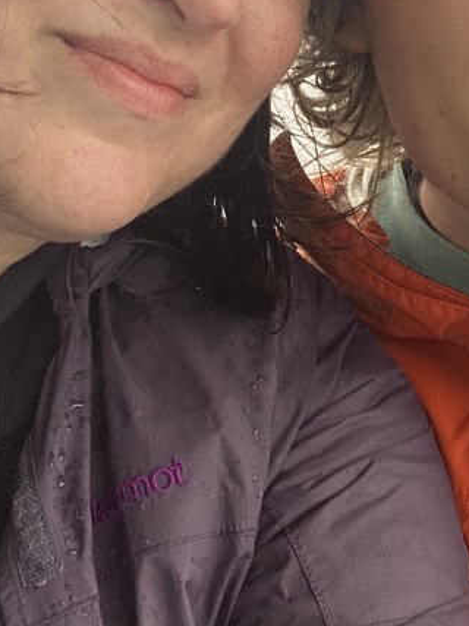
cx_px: 346
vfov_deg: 26.5
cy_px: 123
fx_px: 1301
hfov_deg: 20.3
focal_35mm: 72
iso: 100
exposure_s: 1/80
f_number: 2.2
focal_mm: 2.71
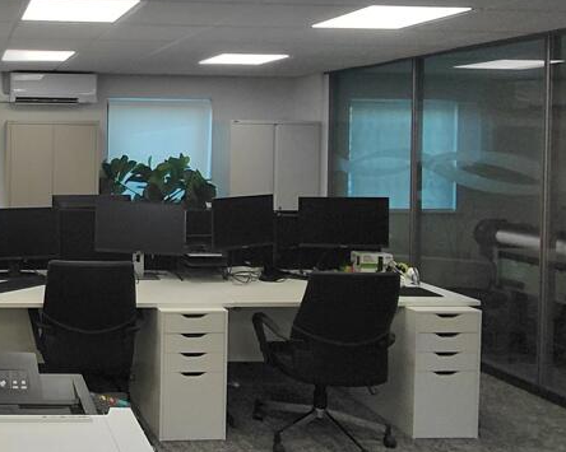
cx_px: 8
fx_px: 603
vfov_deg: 40.6
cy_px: 150
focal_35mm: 36
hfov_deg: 43.5
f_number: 2.2
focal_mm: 1.64
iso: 40
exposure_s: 1/60
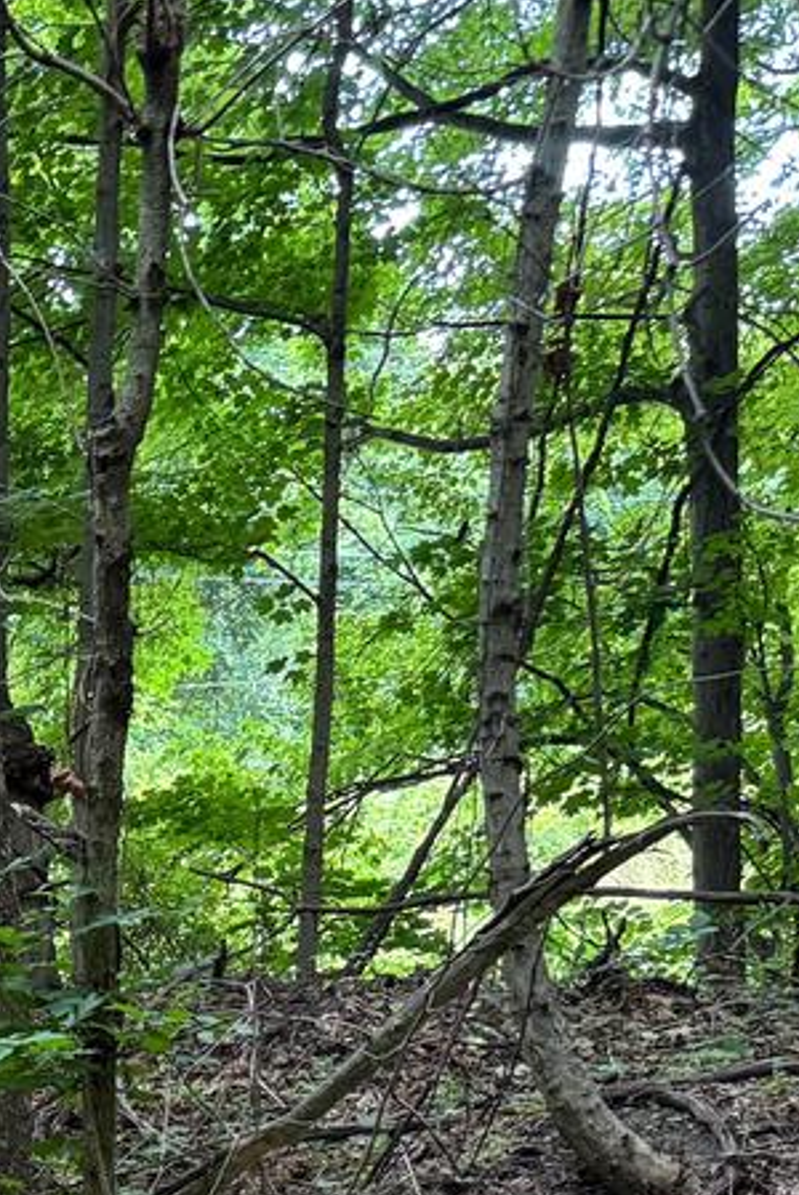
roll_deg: -0.2
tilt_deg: -13.8
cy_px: 1299
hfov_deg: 14.5
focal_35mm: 80
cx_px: -735
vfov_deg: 23.8
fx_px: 2659
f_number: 1.78
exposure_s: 1/117
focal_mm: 6.76
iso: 200
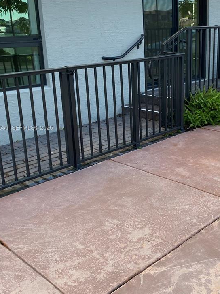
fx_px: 365
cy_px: 128
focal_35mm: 43
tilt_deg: -12.9
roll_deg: +2.0
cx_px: 160
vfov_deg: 43.8
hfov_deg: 33.0
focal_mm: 4.25
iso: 32
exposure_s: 1/890
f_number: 1.8
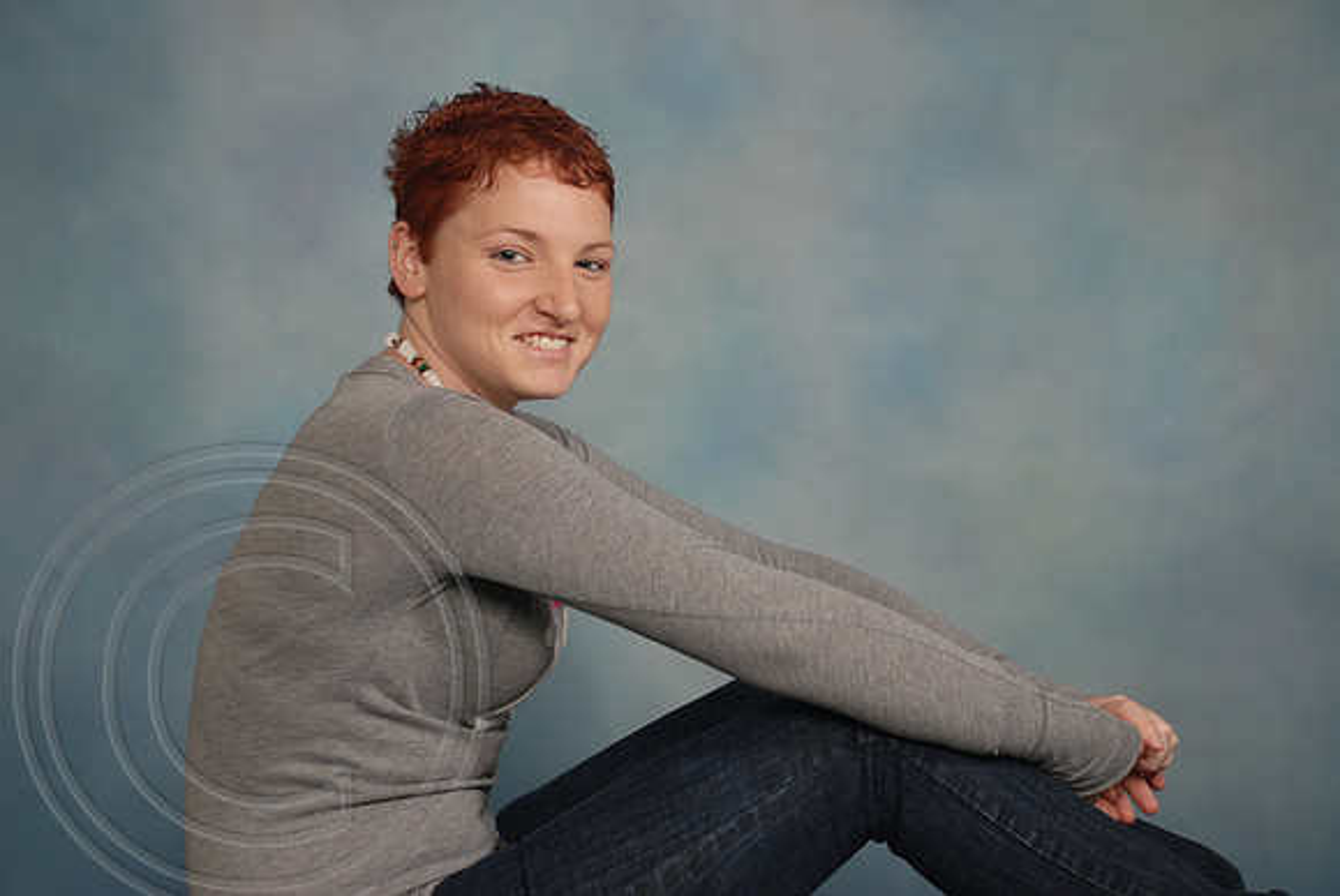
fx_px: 2906
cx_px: 670
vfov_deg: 17.5
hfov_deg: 26.0
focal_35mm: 78
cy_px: 448
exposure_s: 1/125
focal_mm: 52
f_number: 5.6
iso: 100
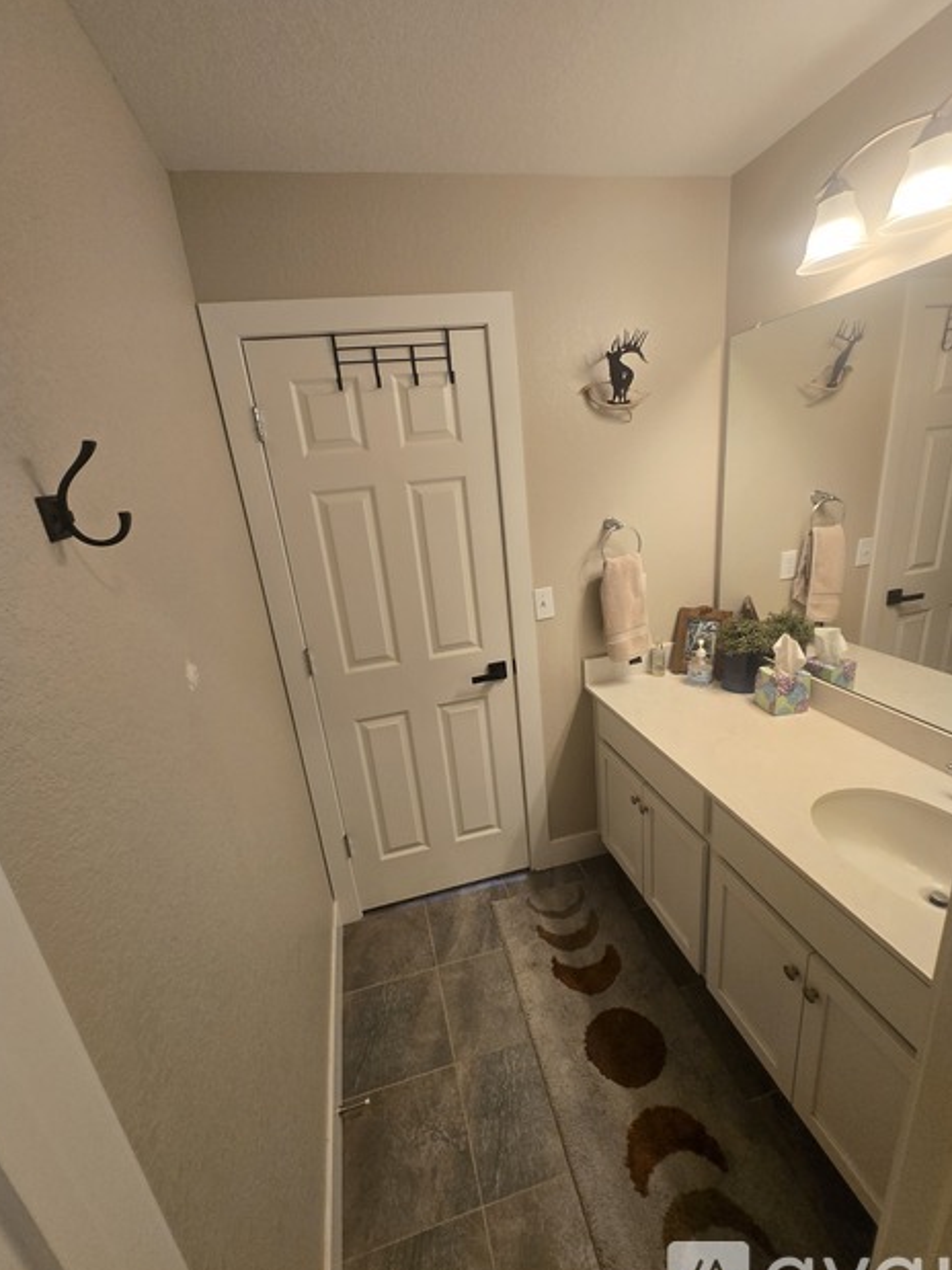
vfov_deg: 102.1
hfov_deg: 85.6
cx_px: 486
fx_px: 514
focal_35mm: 14
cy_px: 639
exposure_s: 1/60
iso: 80
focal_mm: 1.7
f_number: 2.2
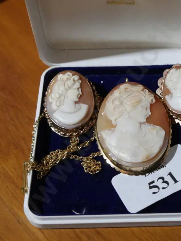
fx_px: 453
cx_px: 139
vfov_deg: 29.5
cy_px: 68
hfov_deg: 22.4
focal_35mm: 65
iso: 500
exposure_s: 1/60
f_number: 5
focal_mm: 20
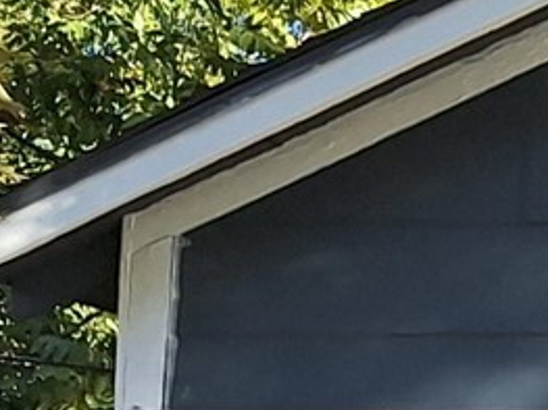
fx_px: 2832
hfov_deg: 8.0
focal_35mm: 179
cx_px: 2025
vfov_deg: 7.9
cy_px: 797
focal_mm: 5.54
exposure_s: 1/1167
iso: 40
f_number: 1.8
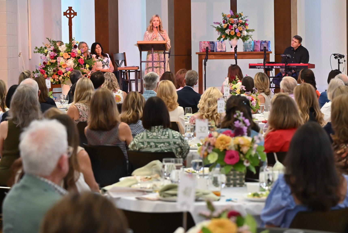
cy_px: 93
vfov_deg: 13.0
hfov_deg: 19.4
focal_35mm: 105
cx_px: 247
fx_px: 1015
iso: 2000
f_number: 4
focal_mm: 70
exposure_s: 1/400
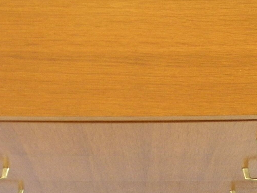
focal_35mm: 76
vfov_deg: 18.7
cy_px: -13
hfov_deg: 25.6
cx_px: 107
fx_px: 564
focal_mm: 5.5
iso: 200
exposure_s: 1/15
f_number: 3.6
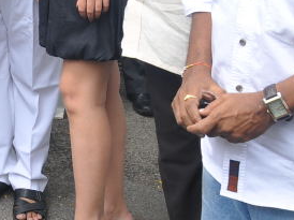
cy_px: -76
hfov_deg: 17.9
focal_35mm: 97
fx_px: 823
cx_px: -157
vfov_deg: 14.5
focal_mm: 18
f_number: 8
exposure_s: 1/100
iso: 250
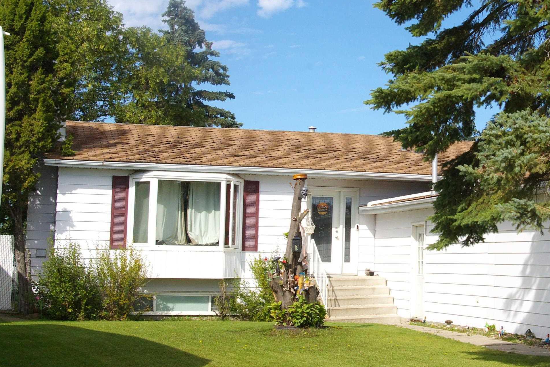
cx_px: 420
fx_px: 1009
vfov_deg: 20.6
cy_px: 120
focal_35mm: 66
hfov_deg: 29.9
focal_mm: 28
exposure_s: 1/1000
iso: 800
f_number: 13
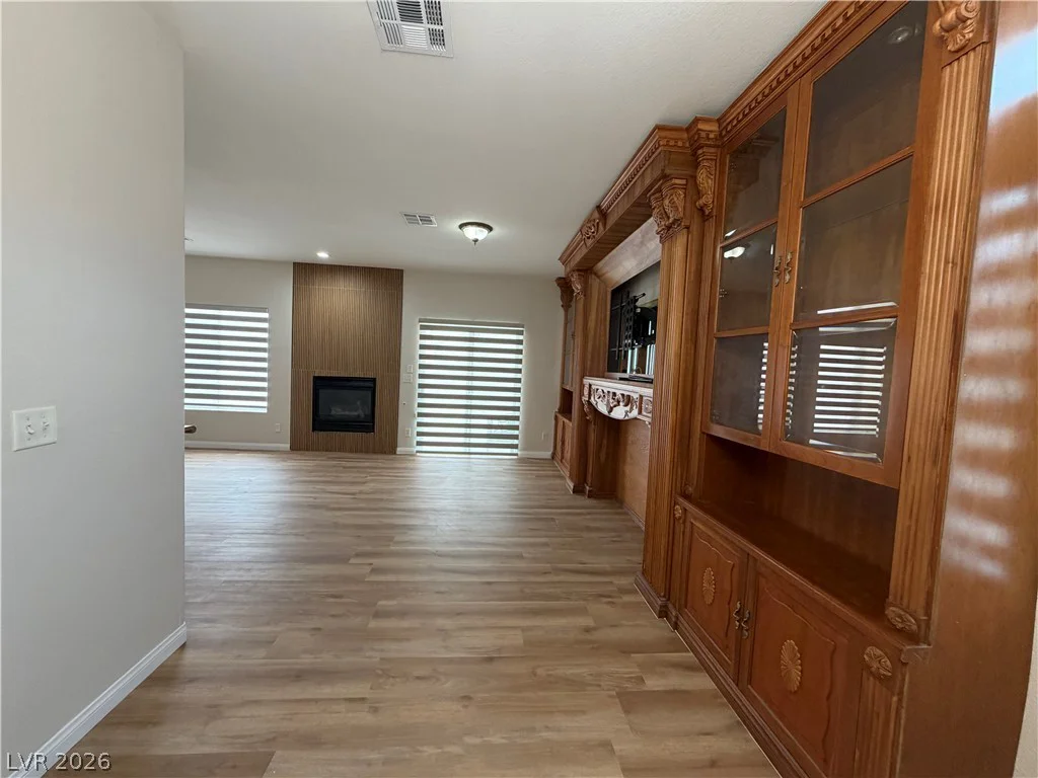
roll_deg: -2.4
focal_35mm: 14
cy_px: 389
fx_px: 420
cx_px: 519
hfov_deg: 102.1
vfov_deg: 85.7
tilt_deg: -3.5
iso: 250
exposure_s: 1/60
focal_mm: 2.22
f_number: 2.2
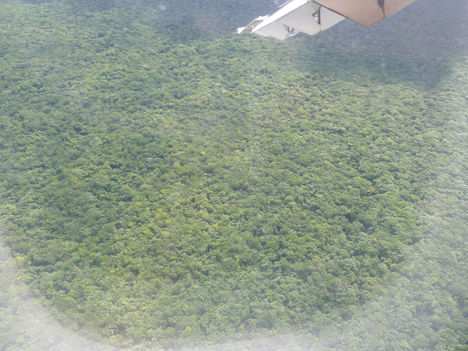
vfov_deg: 48.2
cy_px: 176
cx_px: 234
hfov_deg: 61.7
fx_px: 392
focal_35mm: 29
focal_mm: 4.7
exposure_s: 1/160
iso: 80
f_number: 4
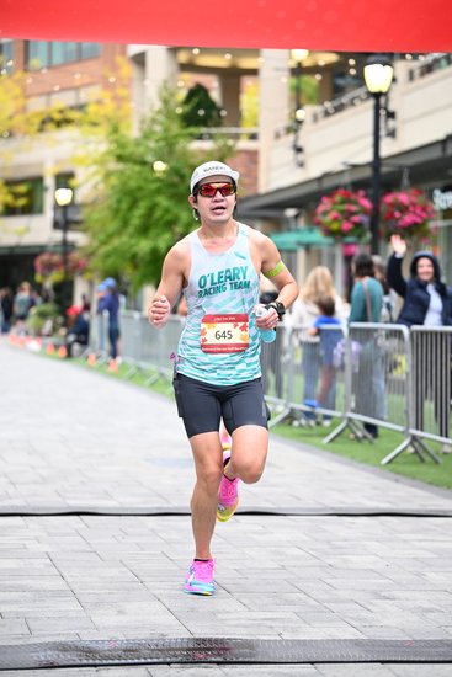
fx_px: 1769
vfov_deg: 21.7
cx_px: 226
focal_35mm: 94
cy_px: 338
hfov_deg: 14.6
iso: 1600
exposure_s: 1/1250
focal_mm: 94
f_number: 2.8
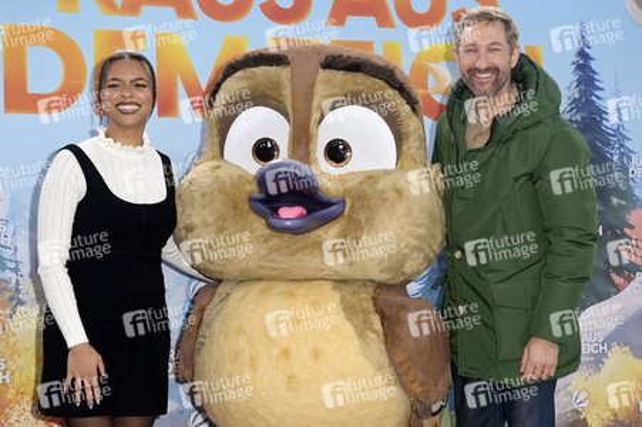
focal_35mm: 62
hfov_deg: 32.4
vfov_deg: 21.9
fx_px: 1105
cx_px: 321
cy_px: 214
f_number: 5.6
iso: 640
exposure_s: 1/250
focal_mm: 62
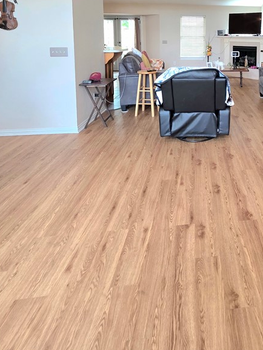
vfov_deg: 65.6
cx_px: 225
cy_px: 59
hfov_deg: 53.2
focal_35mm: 23
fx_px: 233
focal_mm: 2.2
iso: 200
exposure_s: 1/60.2
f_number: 1.9
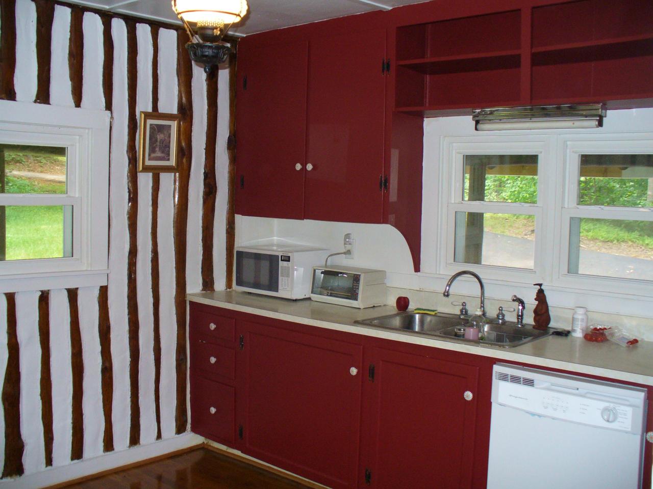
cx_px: 326
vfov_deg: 38.7
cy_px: 244
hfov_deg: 50.1
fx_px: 698
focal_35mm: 37
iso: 150
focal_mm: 6.1
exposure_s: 1/60
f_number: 2.8
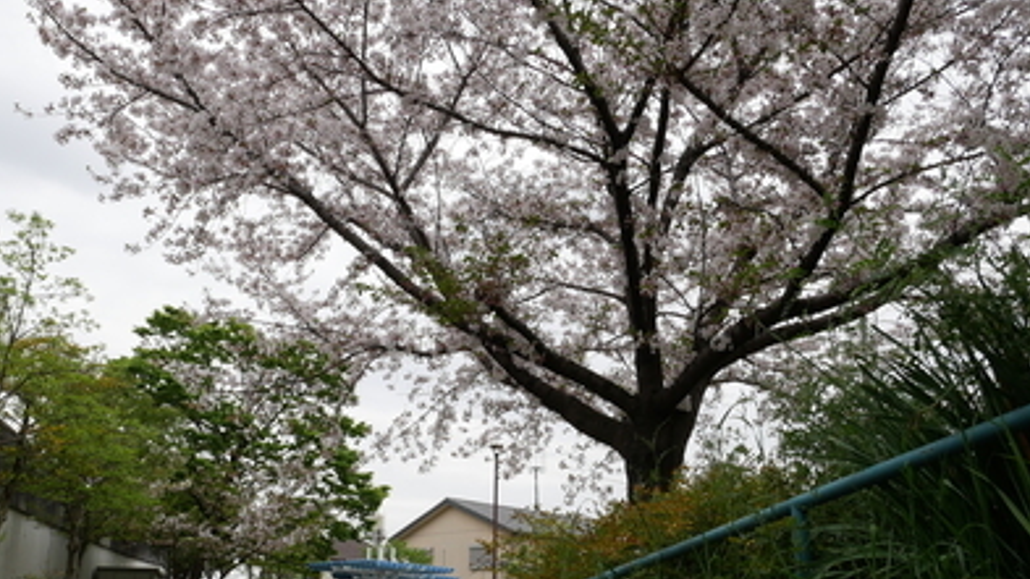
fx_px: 1092
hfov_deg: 50.0
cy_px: 368
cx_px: 388
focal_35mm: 40
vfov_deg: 29.6
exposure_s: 1/500
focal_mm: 12
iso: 200
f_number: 7.1
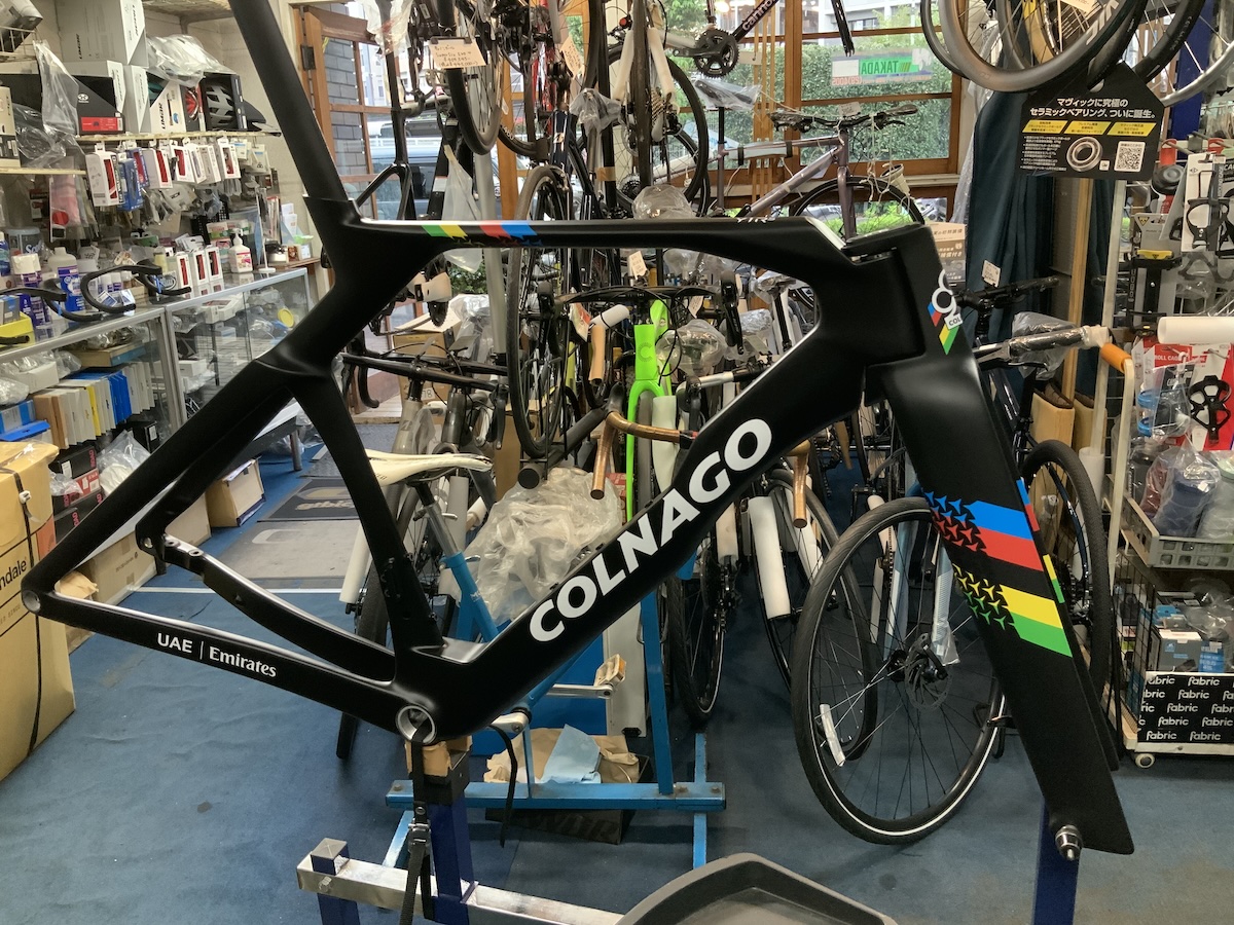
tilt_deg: -18.4
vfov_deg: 48.2
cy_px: 462
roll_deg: +2.6
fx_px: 1034
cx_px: 617
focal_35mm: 29
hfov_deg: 61.7
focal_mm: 3
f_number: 1.8
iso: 250
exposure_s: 1/50
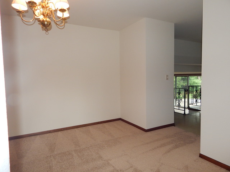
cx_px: 115
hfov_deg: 76.4
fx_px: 146
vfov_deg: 61.1
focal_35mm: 22
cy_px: 86
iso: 220
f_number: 3
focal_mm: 4
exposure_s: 1/30
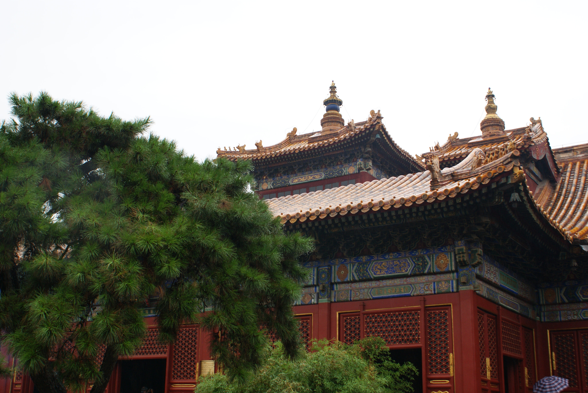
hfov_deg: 46.3
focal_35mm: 42
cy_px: 196
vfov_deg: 32.0
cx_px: 294
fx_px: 687
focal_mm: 28
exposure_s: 1/100
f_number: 8
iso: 100
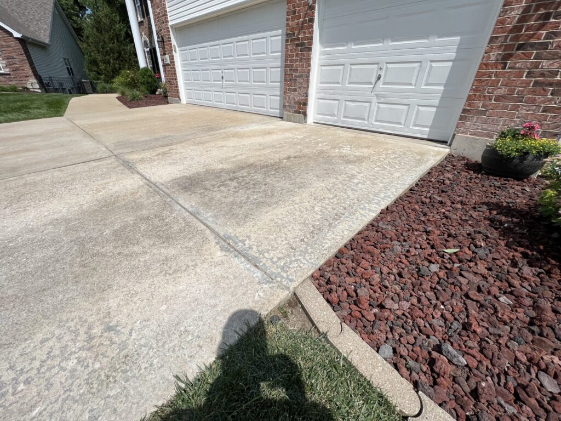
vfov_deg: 89.9
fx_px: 211
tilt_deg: -29.3
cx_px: 280
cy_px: 210
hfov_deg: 106.2
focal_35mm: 13
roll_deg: -2.2
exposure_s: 1/4219
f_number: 1.8
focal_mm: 1.57
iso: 40
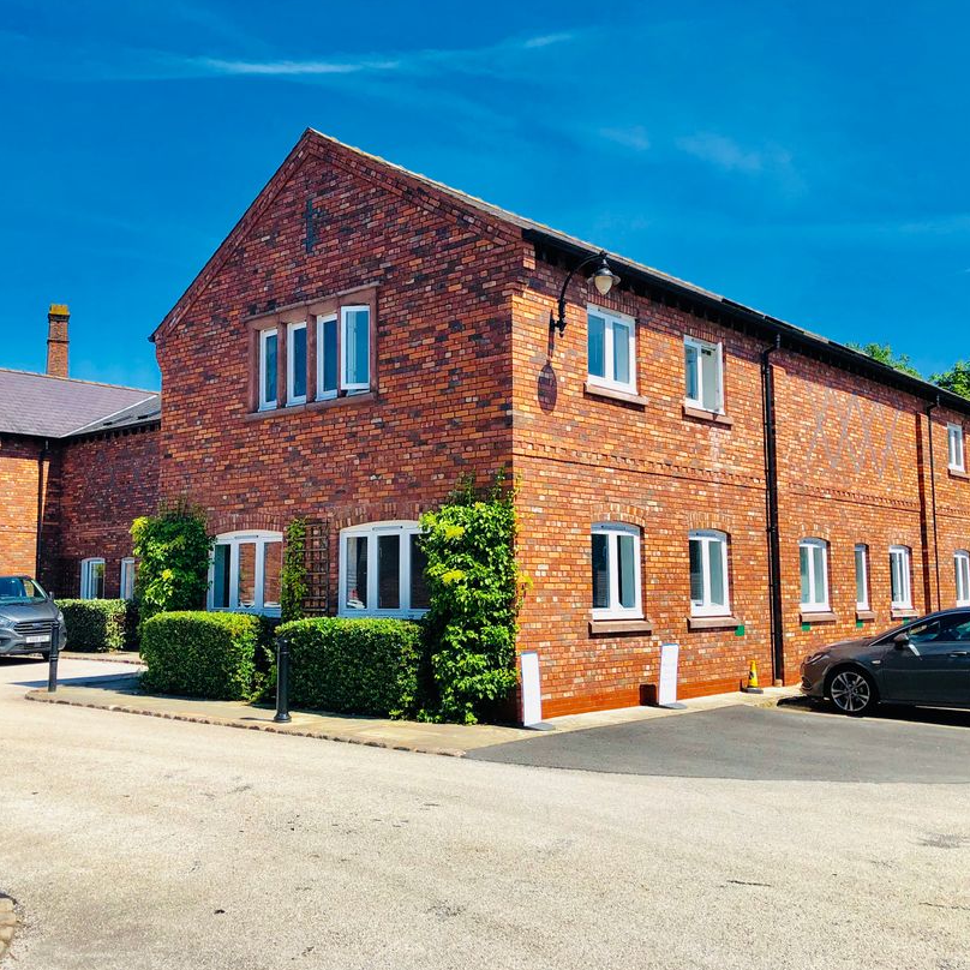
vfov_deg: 48.5
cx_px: 431
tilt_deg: +6.7
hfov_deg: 48.4
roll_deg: +1.4
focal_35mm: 34
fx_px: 1078
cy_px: 488
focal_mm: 3.99
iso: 20
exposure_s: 1/1715
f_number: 1.8
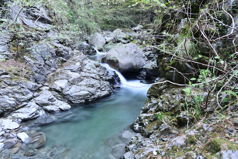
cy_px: 80
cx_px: 119
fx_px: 159
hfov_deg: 73.7
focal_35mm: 24
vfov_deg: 53.2
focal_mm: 24
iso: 100
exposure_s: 8
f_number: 4.5
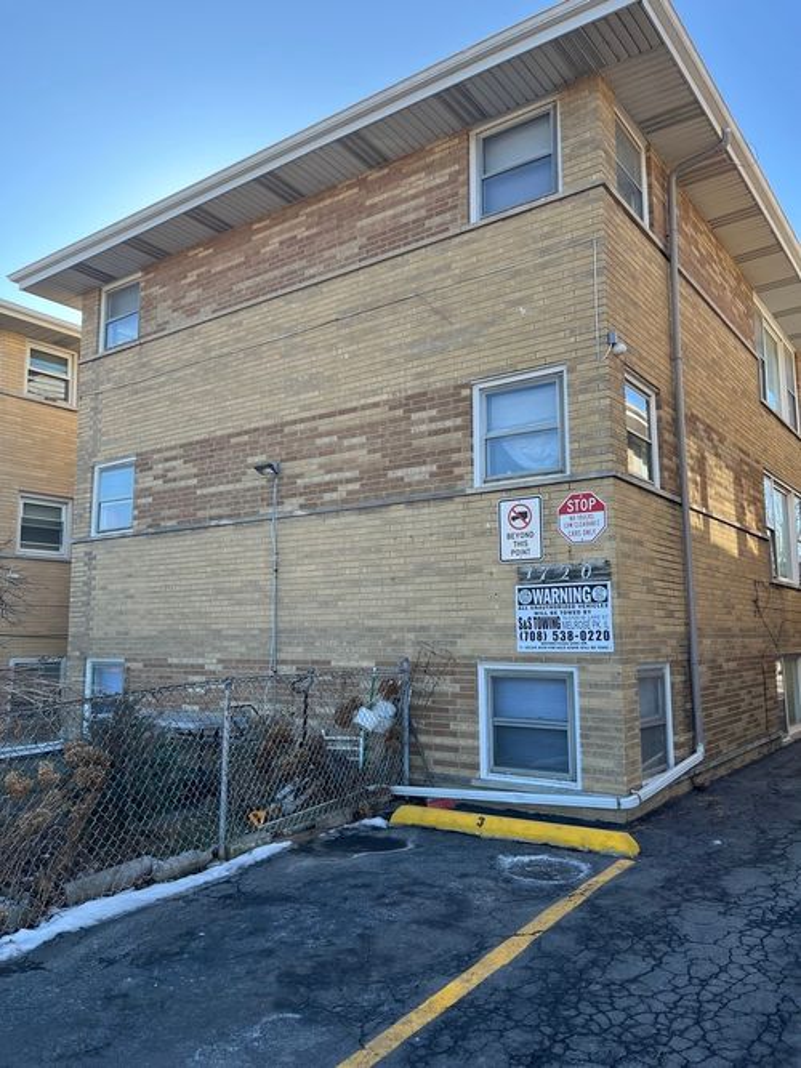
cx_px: 400
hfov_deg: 53.0
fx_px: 802
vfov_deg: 67.3
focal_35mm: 26
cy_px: 534
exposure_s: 1/589
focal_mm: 5.1
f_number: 1.6
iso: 50
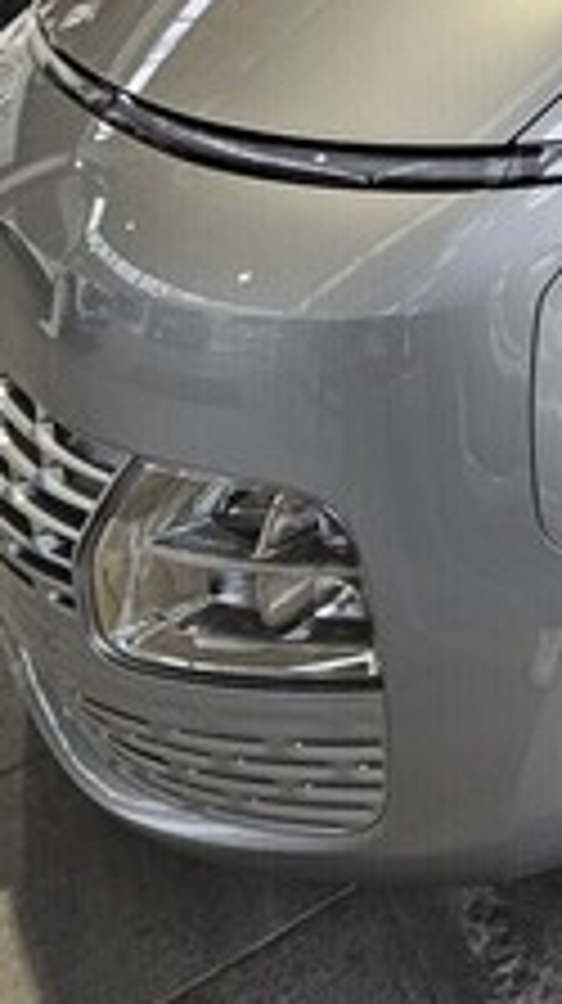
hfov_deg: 27.9
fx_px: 930
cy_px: 151
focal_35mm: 35
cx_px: 728
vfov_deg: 51.7
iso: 125
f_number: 2.2
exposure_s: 1/50
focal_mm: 2.2
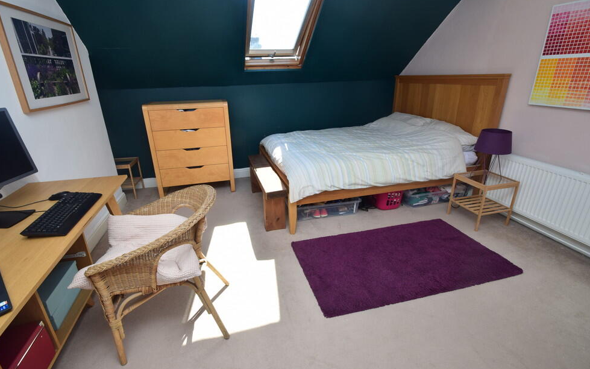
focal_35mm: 16
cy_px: 173
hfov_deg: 97.8
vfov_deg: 71.2
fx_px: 257
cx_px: 285
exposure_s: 1/200
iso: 400
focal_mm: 10
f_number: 10
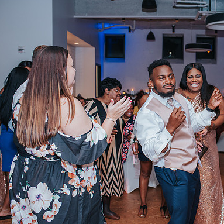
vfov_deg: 37.6
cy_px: 111
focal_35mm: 45
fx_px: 329
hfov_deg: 36.7
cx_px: 168
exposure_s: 1/200
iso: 720
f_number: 3.5
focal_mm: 35
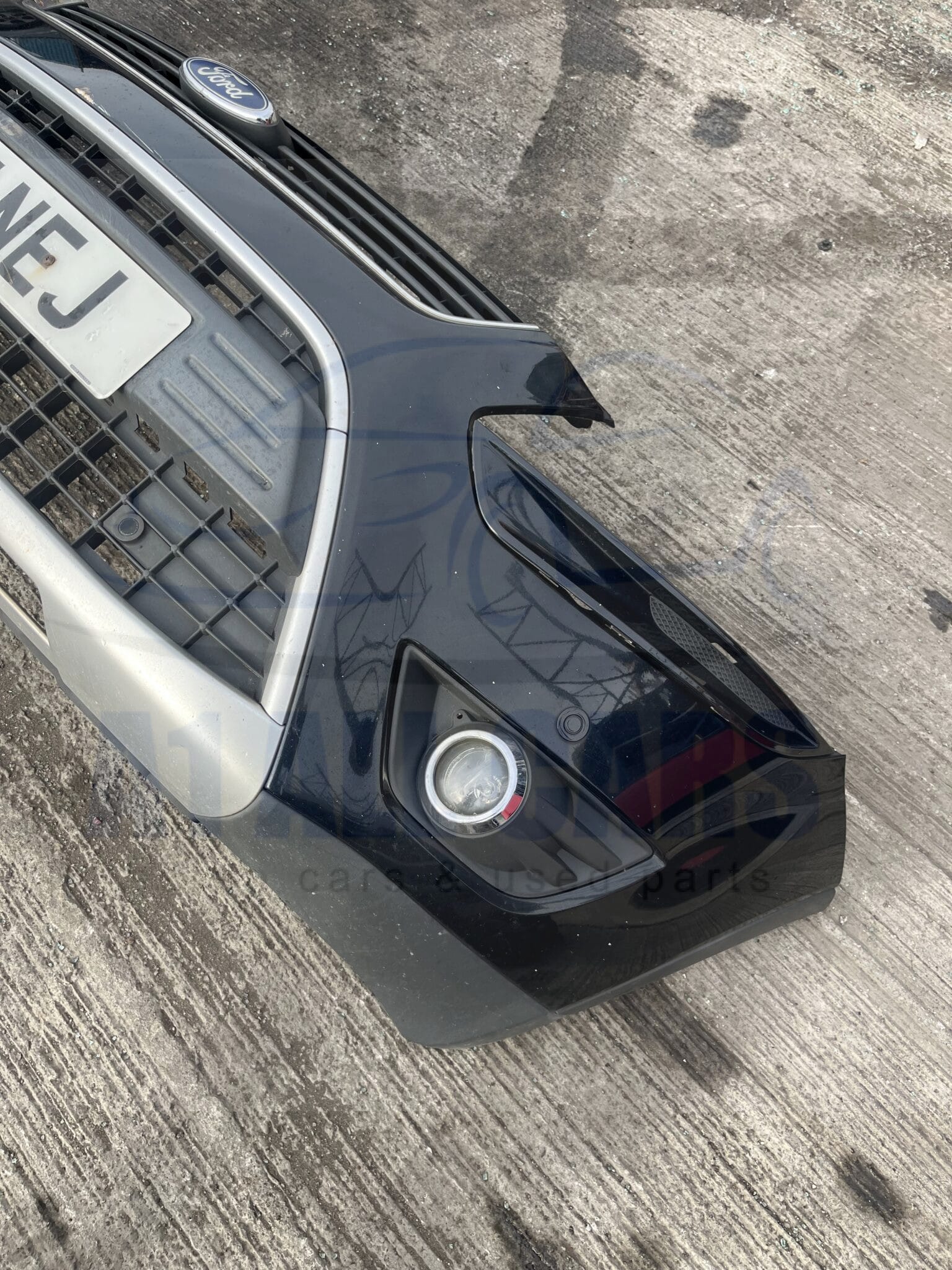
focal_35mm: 26
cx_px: 476
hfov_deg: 53.1
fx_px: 953
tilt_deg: -61.4
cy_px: 635
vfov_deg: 67.3
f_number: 1.6
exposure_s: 1/676
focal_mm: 5.1
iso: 50
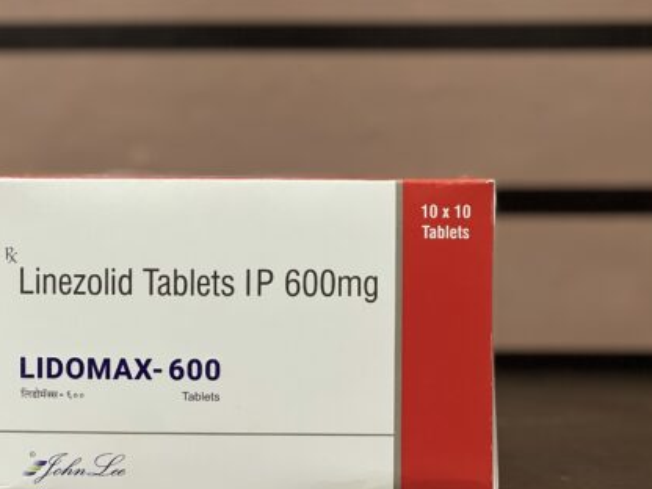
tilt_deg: -0.2
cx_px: 216
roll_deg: +0.3
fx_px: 2091
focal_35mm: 111
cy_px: 191
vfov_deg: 13.3
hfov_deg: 17.7
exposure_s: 1/33
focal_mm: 9
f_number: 2.8
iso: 160
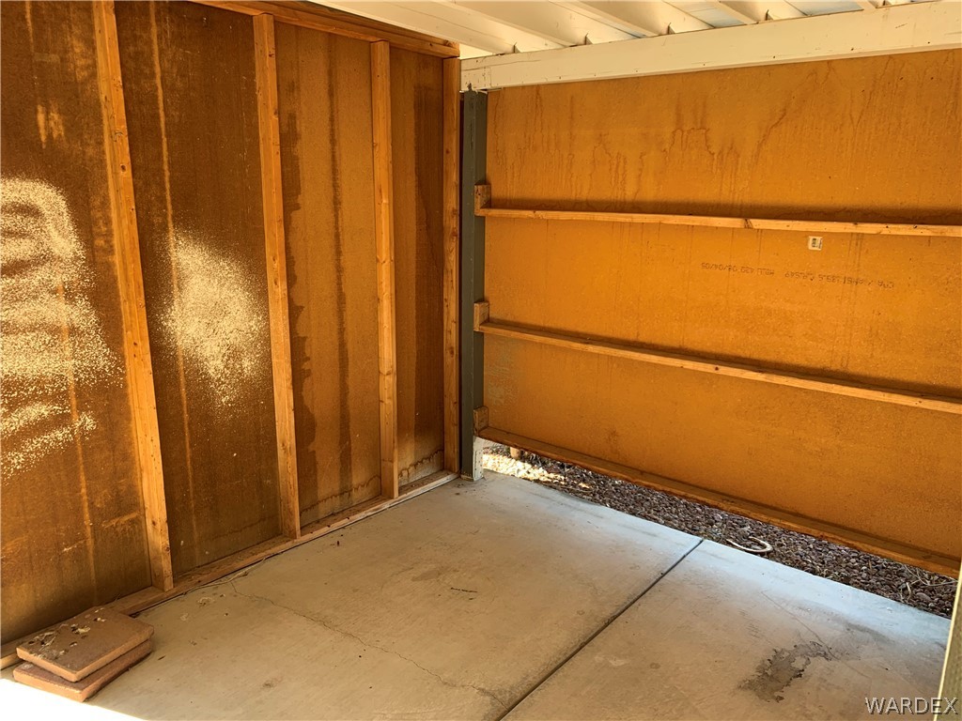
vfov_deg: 53.1
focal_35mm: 26
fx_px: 723
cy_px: 360
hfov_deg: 67.3
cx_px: 481
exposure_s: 1/122
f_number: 1.8
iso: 40
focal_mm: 4.25
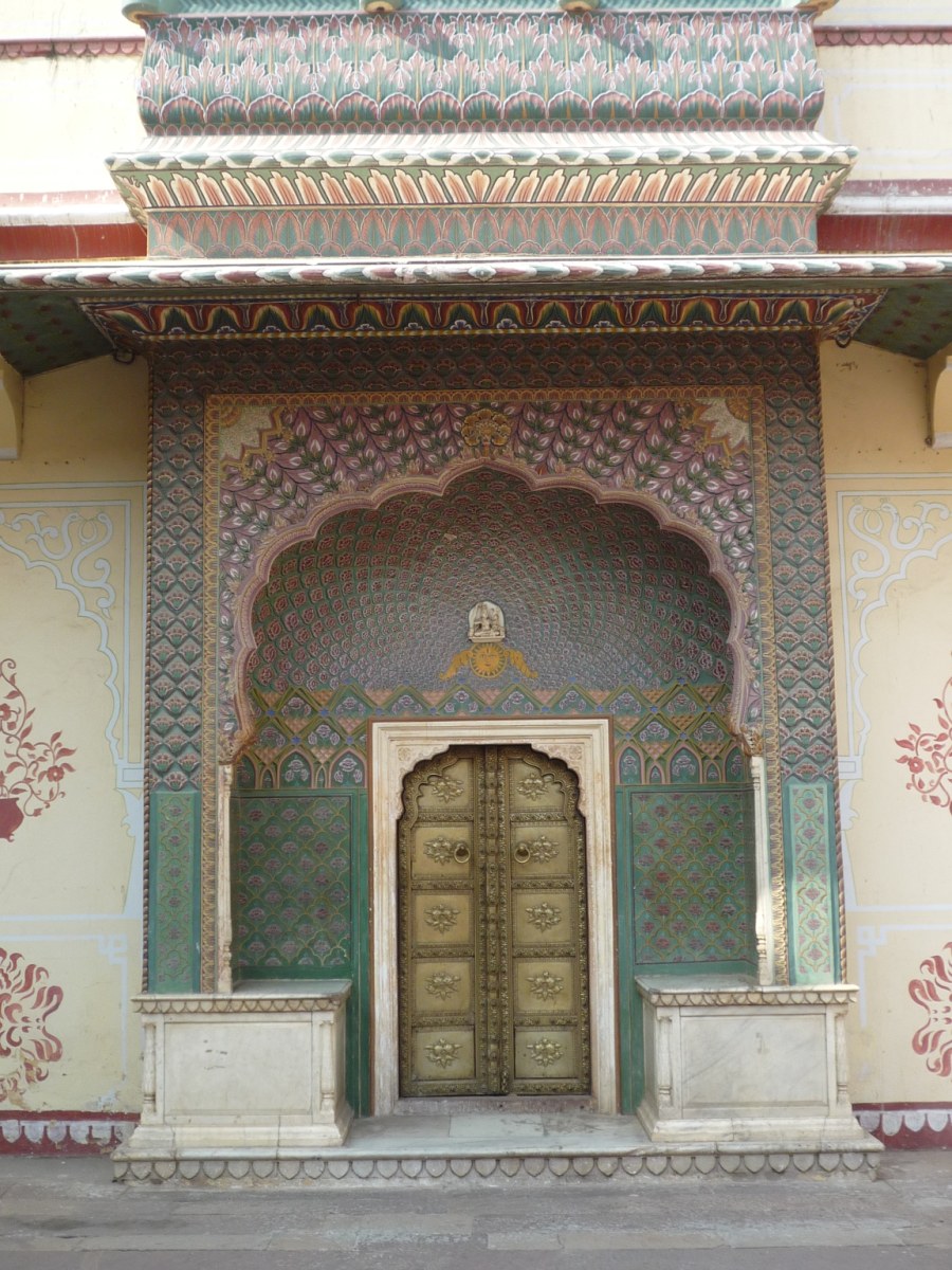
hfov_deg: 33.6
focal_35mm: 43
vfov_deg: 43.9
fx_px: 1577
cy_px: 635
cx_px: 476
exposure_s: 1/250
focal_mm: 6.3
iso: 100
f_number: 3.8
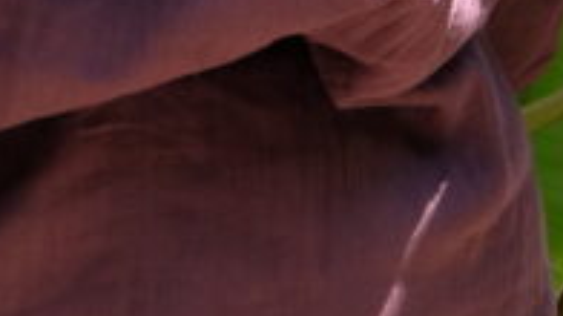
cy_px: -822
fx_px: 4118
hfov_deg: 7.8
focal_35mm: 276
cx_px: -26
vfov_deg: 4.2
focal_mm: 28.9
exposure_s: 1/200
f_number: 3.2
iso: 320
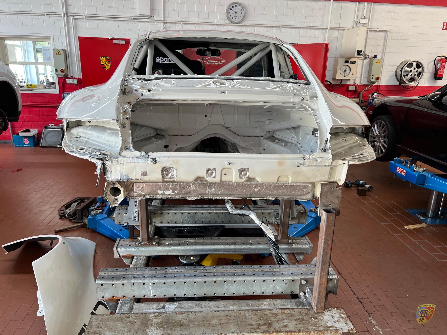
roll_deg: -1.8
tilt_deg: -16.4
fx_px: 336
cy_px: 168
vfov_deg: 53.1
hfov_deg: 67.3
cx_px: 224
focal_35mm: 26
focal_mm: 5.7
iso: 100
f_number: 1.5
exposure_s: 1/100
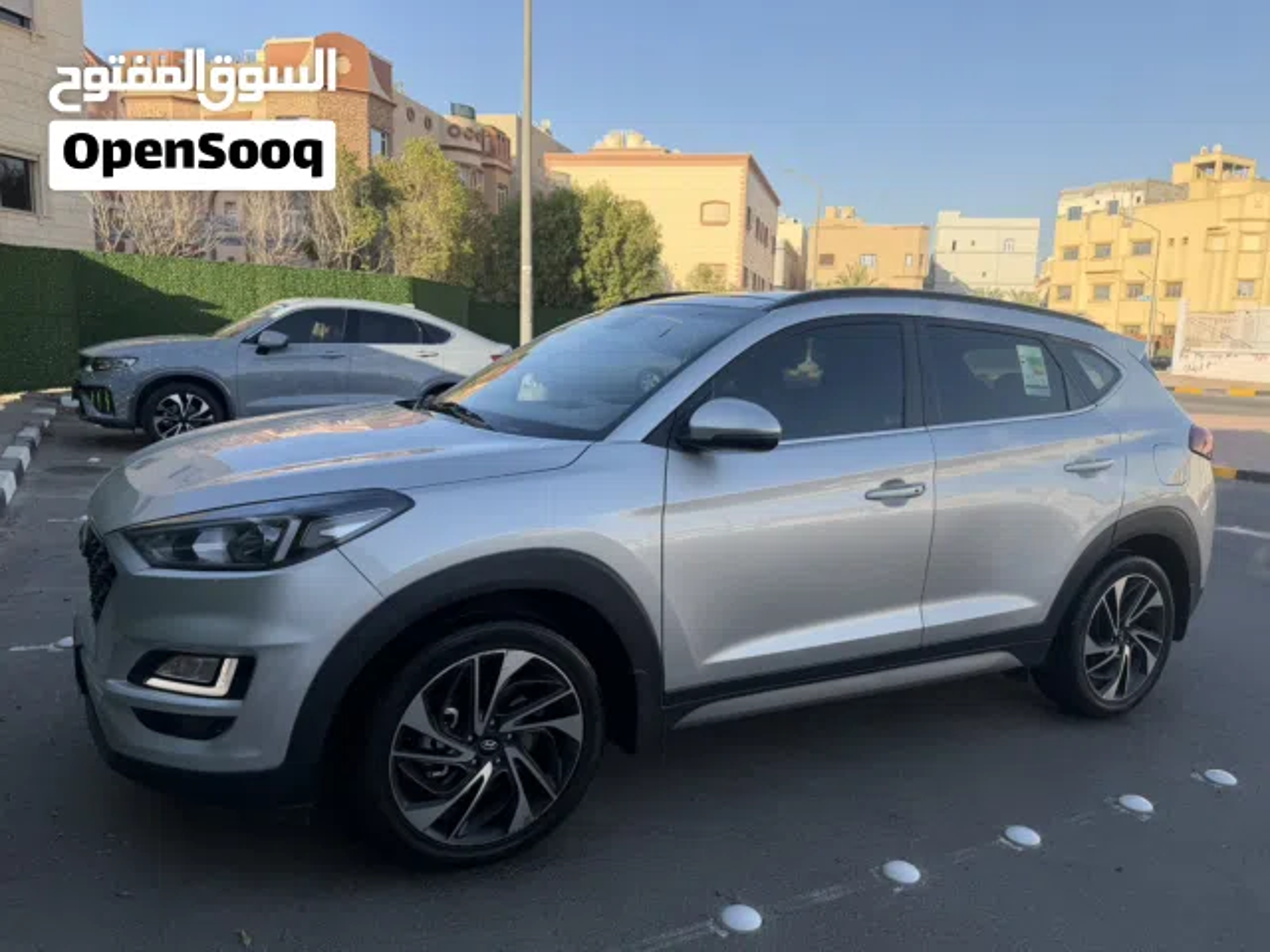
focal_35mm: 24
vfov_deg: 56.8
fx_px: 881
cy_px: 476
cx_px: 635
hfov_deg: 71.6
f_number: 1.78
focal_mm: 6.76
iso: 80
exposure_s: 1/2000
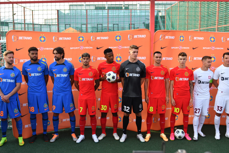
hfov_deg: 53.1
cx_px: 114
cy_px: 76
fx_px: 229
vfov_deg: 36.9
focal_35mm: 36
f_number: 2.8
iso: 400
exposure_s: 1/1250
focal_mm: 24
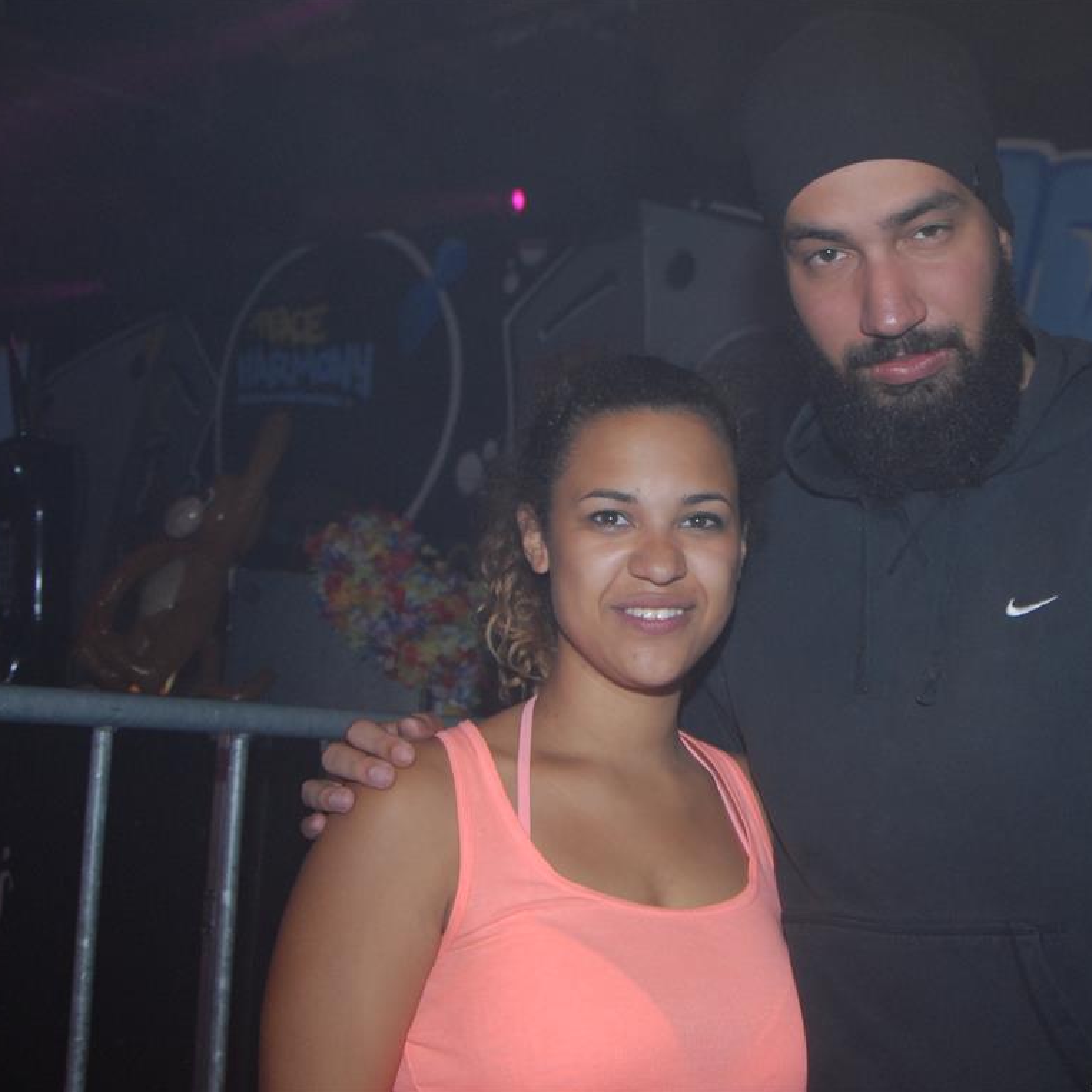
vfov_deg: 36.8
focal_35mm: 46
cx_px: 759
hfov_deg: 36.3
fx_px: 1642
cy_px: 544
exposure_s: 1/8
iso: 400
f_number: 5.6
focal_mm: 24
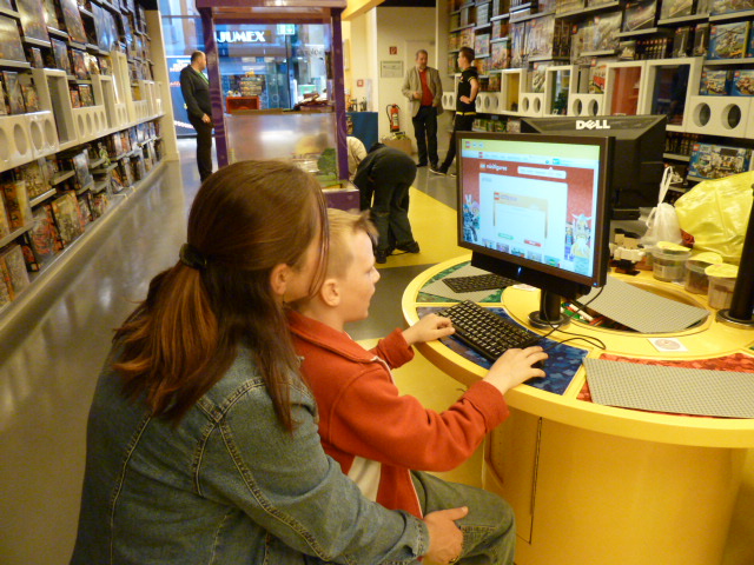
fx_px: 545
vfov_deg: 54.9
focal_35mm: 25
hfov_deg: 69.4
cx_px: 377
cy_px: 282
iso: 400
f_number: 3.3
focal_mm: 4.1
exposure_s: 1/25
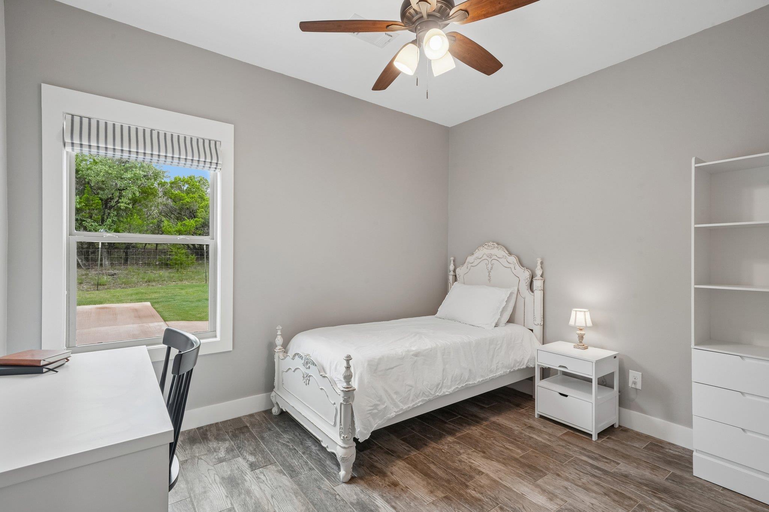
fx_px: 363
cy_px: 256
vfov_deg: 70.4
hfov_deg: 93.3
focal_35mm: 17
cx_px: 384
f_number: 11
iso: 800
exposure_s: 1/15
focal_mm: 17
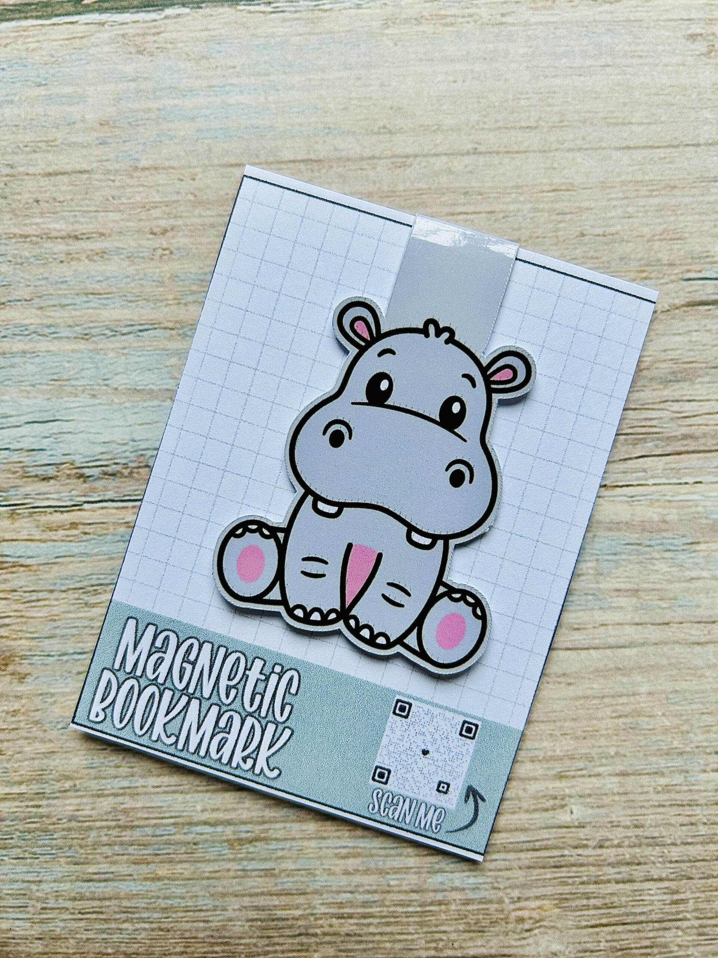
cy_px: 479
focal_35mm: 26
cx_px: 359
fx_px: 719
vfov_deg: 67.3
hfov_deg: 53.1
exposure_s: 1/60
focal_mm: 5.7
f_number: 1.5
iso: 160
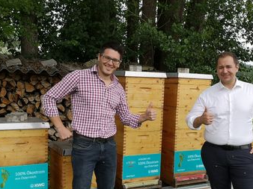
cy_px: 118
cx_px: 147
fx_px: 343
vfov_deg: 30.7
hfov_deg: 40.3
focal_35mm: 47
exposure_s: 1/1087
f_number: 1.8
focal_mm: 3.95
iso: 50
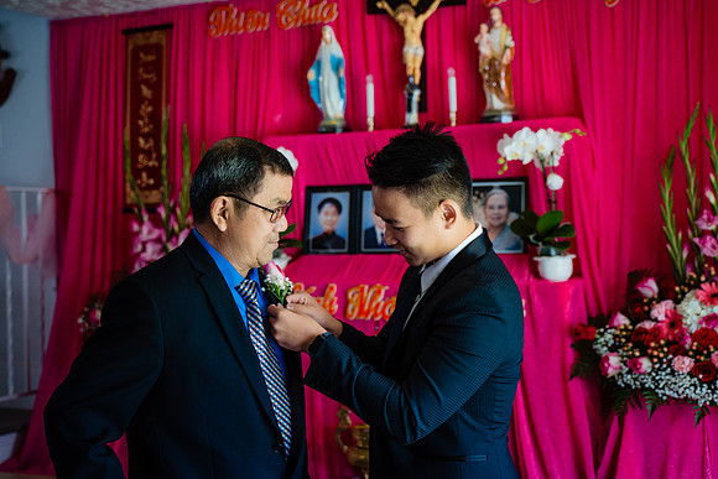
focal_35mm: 55
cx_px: 358
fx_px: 1088
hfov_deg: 36.5
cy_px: 229
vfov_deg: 24.8
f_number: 2.8
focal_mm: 50
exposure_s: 1/320
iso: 1600
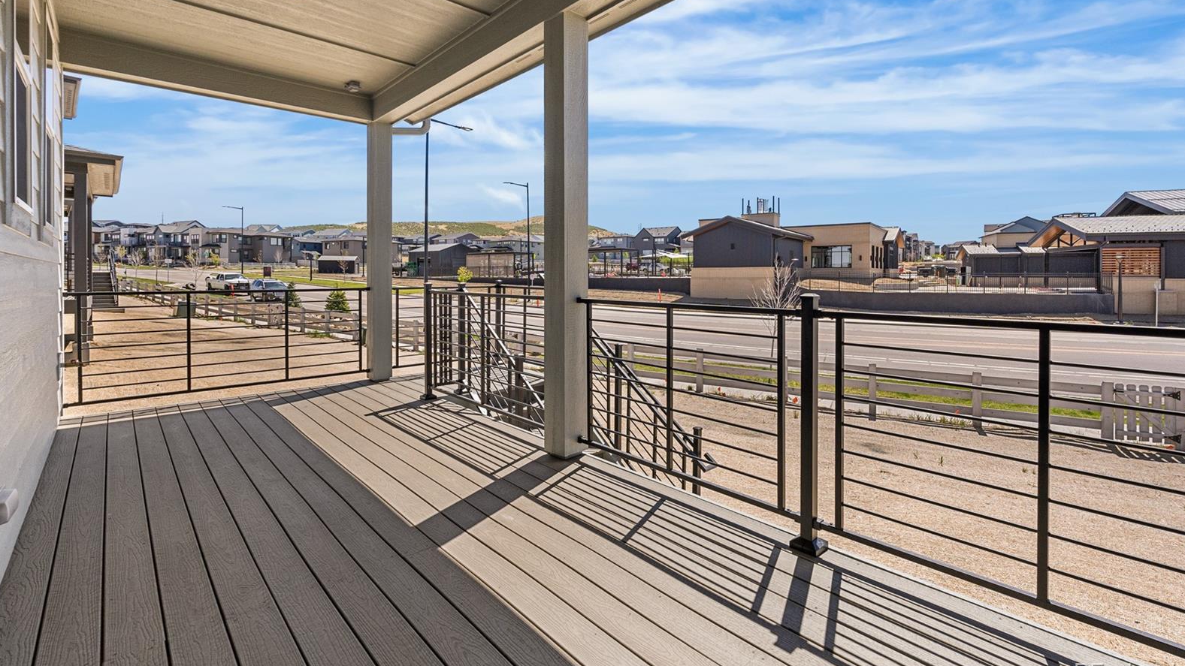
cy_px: 287
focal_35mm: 18
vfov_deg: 62.1
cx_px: 595
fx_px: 551
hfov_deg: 94.2
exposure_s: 1/1250
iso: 500
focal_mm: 16.5
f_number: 8
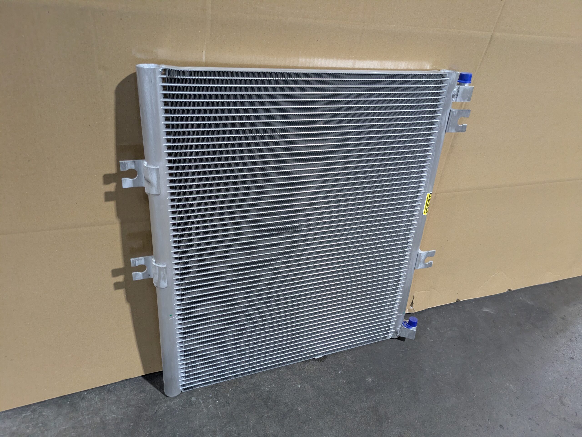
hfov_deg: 69.4
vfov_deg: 54.9
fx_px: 420
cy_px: 218
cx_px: 291
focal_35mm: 25
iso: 610
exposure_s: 1/50
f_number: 1.89
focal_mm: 5.43
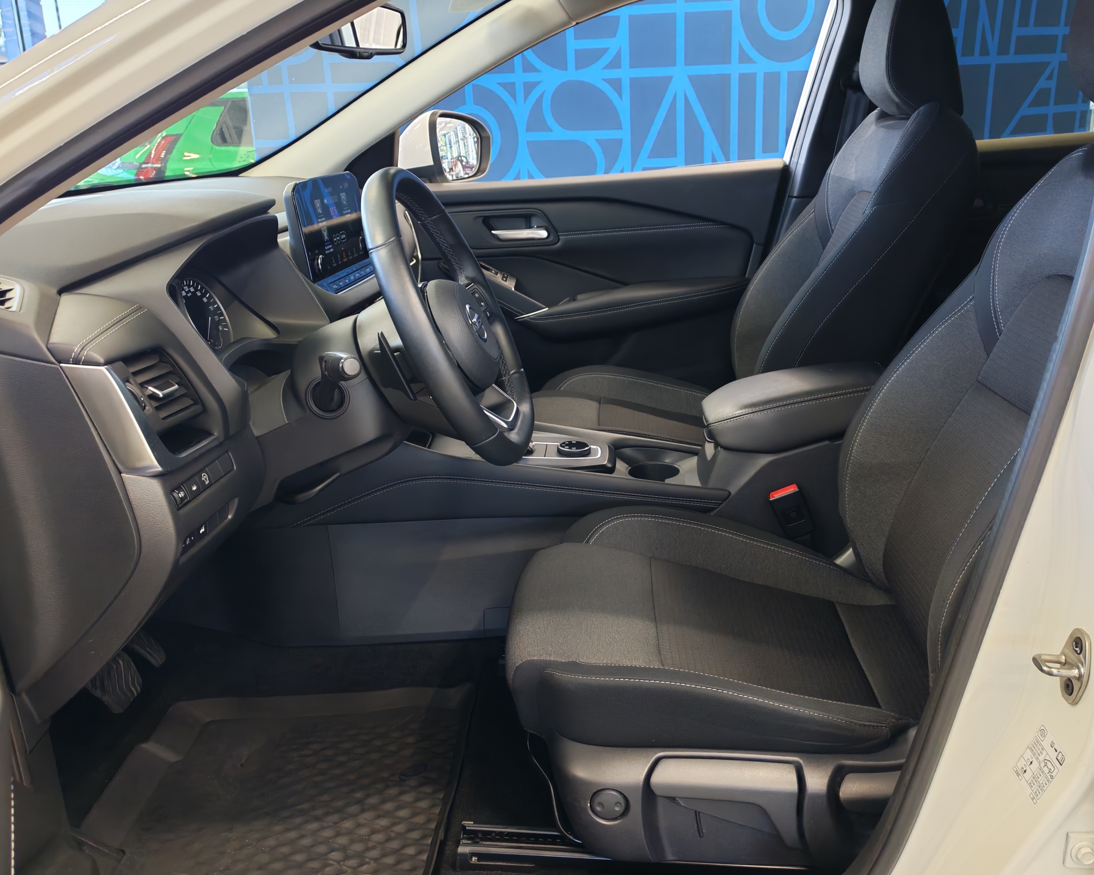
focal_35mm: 34
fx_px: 1101
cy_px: 436
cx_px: 580
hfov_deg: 52.8
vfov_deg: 43.4
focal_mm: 6.12
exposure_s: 1/100
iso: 454
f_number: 1.9
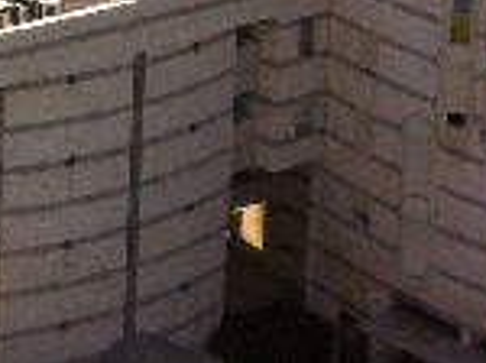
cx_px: -713
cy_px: -598
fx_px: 2621
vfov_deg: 7.3
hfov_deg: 9.4
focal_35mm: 187
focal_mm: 3.85
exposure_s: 1/1885
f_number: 2.8
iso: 80
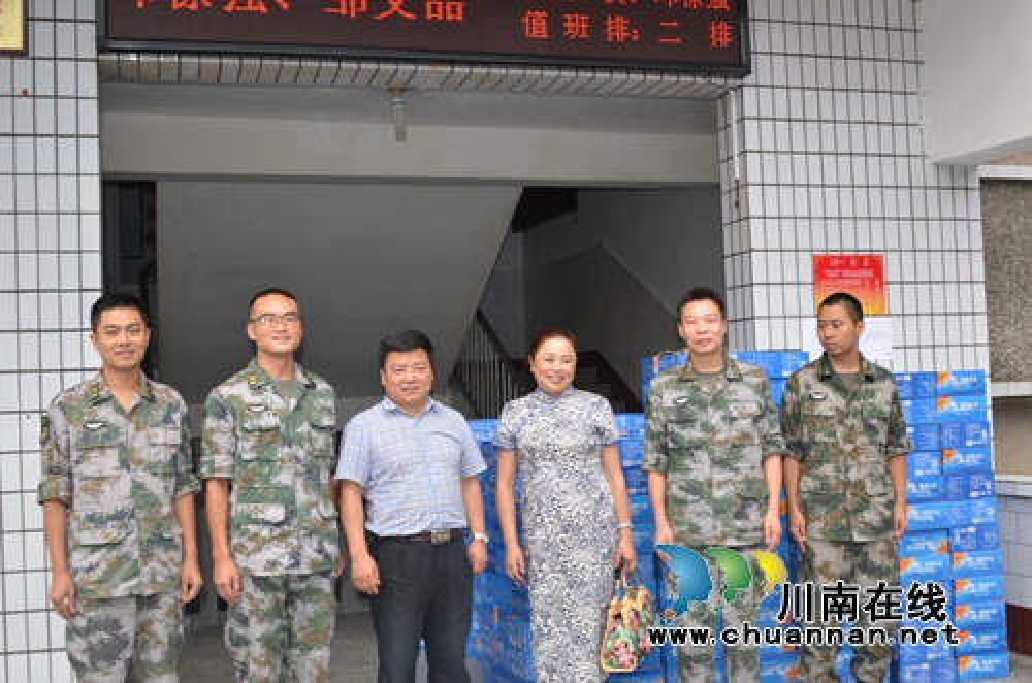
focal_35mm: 42
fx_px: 1201
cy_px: 342
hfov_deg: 46.5
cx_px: 516
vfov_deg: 31.7
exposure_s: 1/250
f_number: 3.5
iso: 100
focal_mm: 28
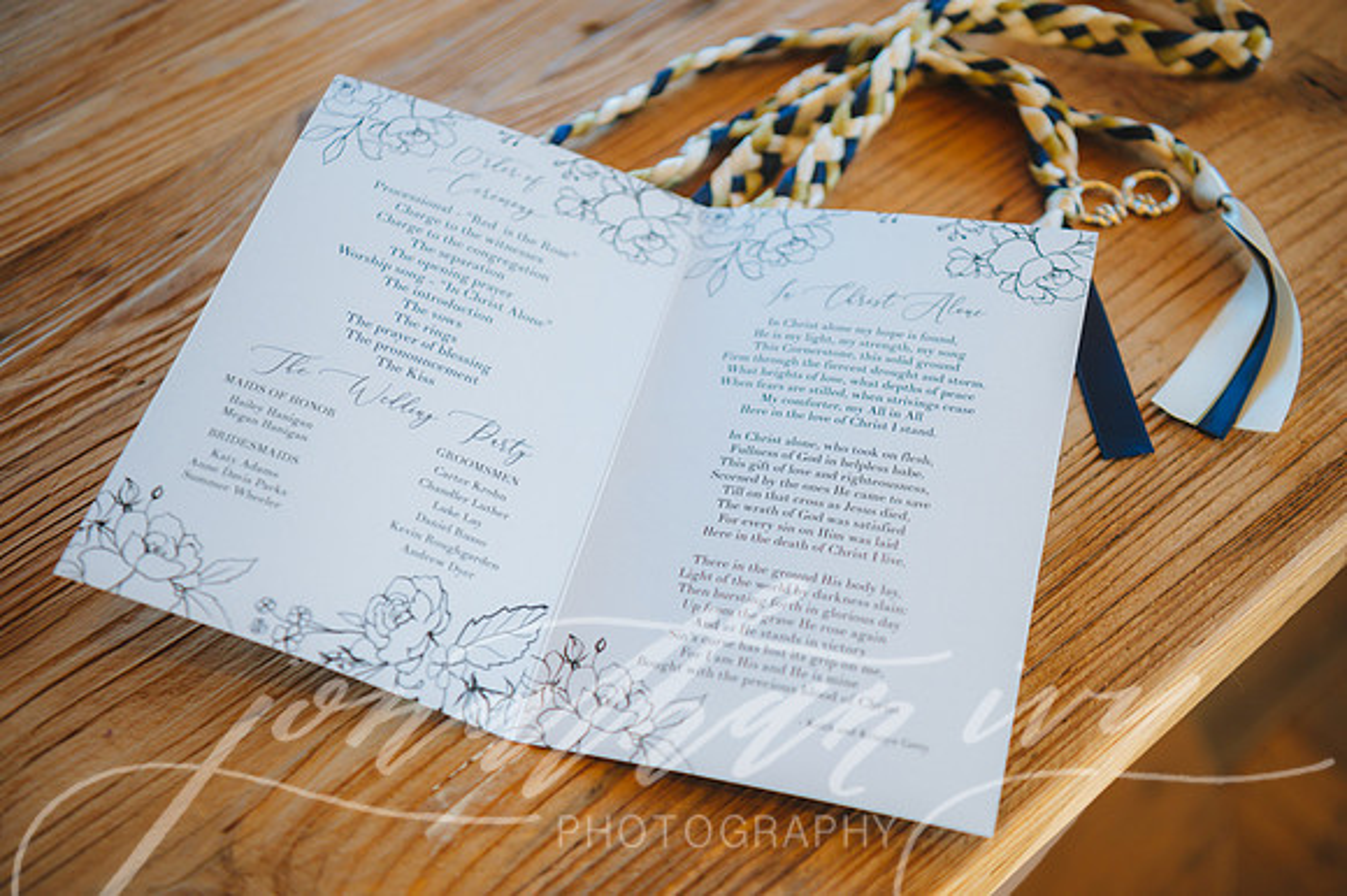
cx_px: 674
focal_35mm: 46
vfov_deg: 29.2
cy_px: 448
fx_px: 1720
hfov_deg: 42.8
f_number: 3.2
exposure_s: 1/320
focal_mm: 46
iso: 2000
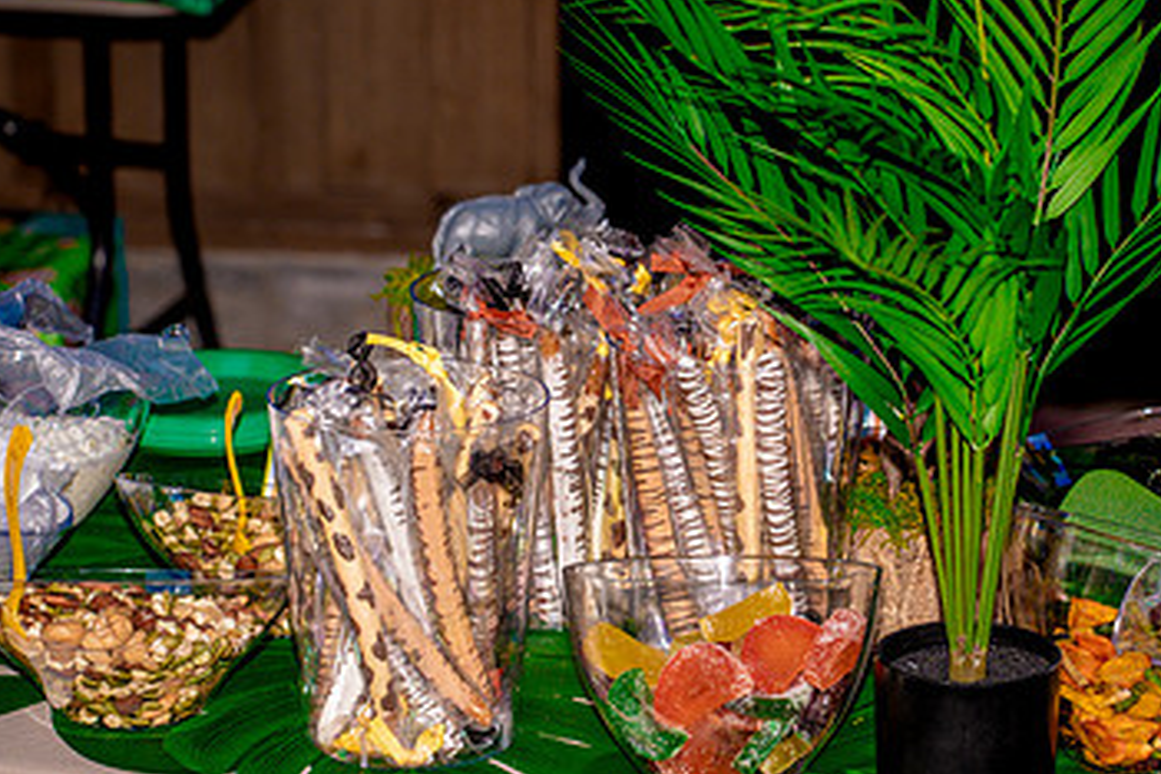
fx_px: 3999
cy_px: 461
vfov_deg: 11.1
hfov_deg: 16.5
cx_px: 800
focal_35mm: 124
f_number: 4.5
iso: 500
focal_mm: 75
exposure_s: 1/250
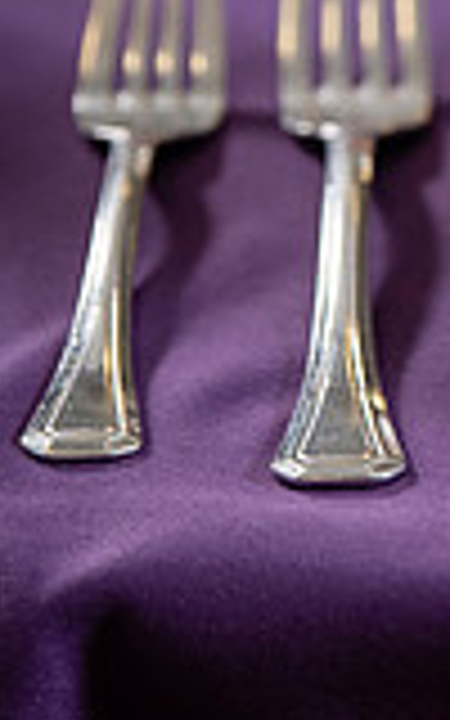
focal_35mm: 536
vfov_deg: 3.9
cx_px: 1233
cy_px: 101
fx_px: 10518
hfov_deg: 2.4
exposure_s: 1/160
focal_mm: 145
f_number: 3.2
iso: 250
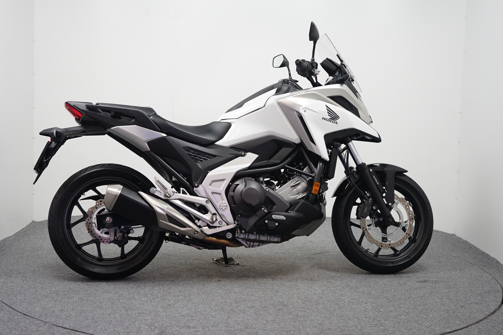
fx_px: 713
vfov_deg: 26.5
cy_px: 168
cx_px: 252
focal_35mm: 51
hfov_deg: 38.9
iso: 800
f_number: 4.5
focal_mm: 51
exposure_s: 1/60
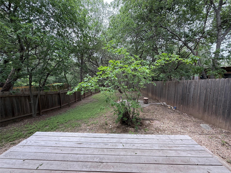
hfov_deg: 102.1
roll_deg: -0.4
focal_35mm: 14
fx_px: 93
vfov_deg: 85.7
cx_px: 116
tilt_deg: -6.6
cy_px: 86
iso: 50
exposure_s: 1/197
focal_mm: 2.22
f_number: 2.2
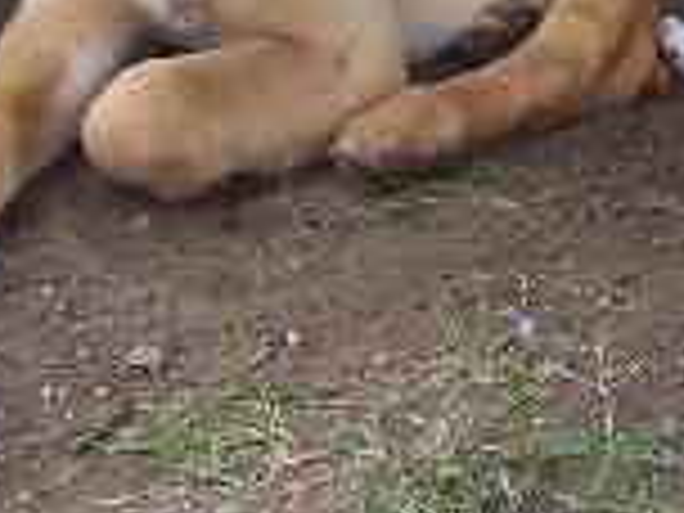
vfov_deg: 4.6
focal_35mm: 319
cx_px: 580
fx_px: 6303
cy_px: -158
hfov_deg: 6.2
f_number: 4.8
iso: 140
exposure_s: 1/125
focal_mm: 18
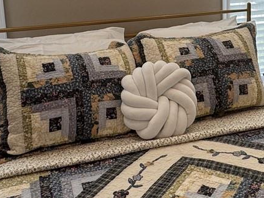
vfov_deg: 27.1
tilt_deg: -10.8
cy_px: 21
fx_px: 396
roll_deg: +0.7
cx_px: 189
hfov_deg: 36.2
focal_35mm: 52
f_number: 2.2
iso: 40
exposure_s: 1/141
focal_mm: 2.22
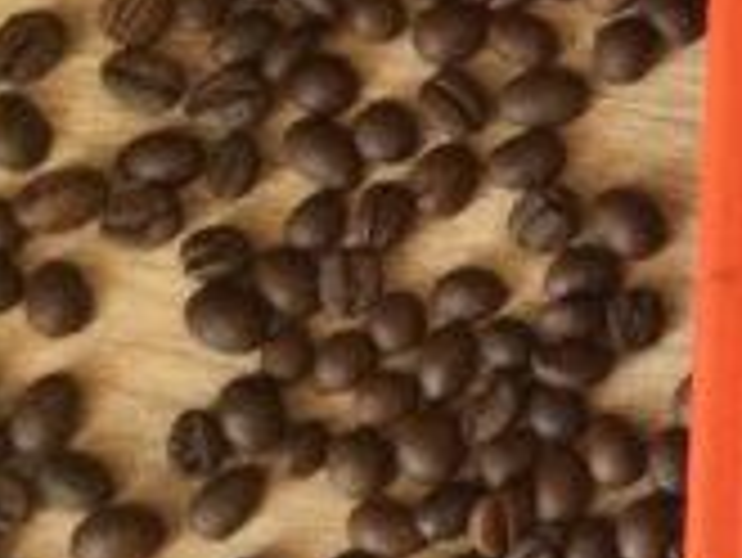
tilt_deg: -78.3
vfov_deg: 10.9
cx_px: 1502
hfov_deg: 12.7
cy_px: 50
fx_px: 2896
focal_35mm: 135
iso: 250
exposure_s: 1/33
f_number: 2.2
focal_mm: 4.15
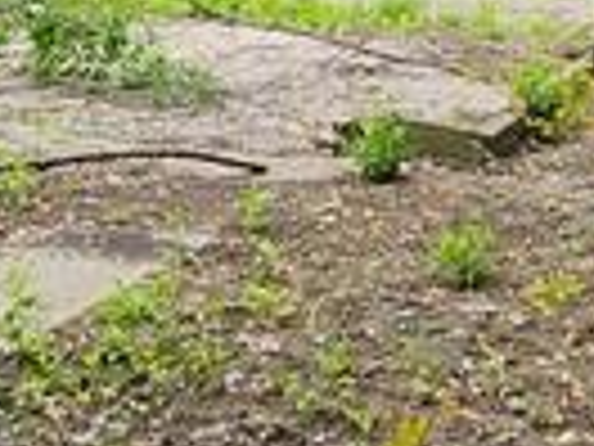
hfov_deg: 19.4
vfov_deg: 14.2
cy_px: -99
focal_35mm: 101
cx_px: 369
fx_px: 1733
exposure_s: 1/218
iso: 50
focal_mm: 2.2
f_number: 2.2
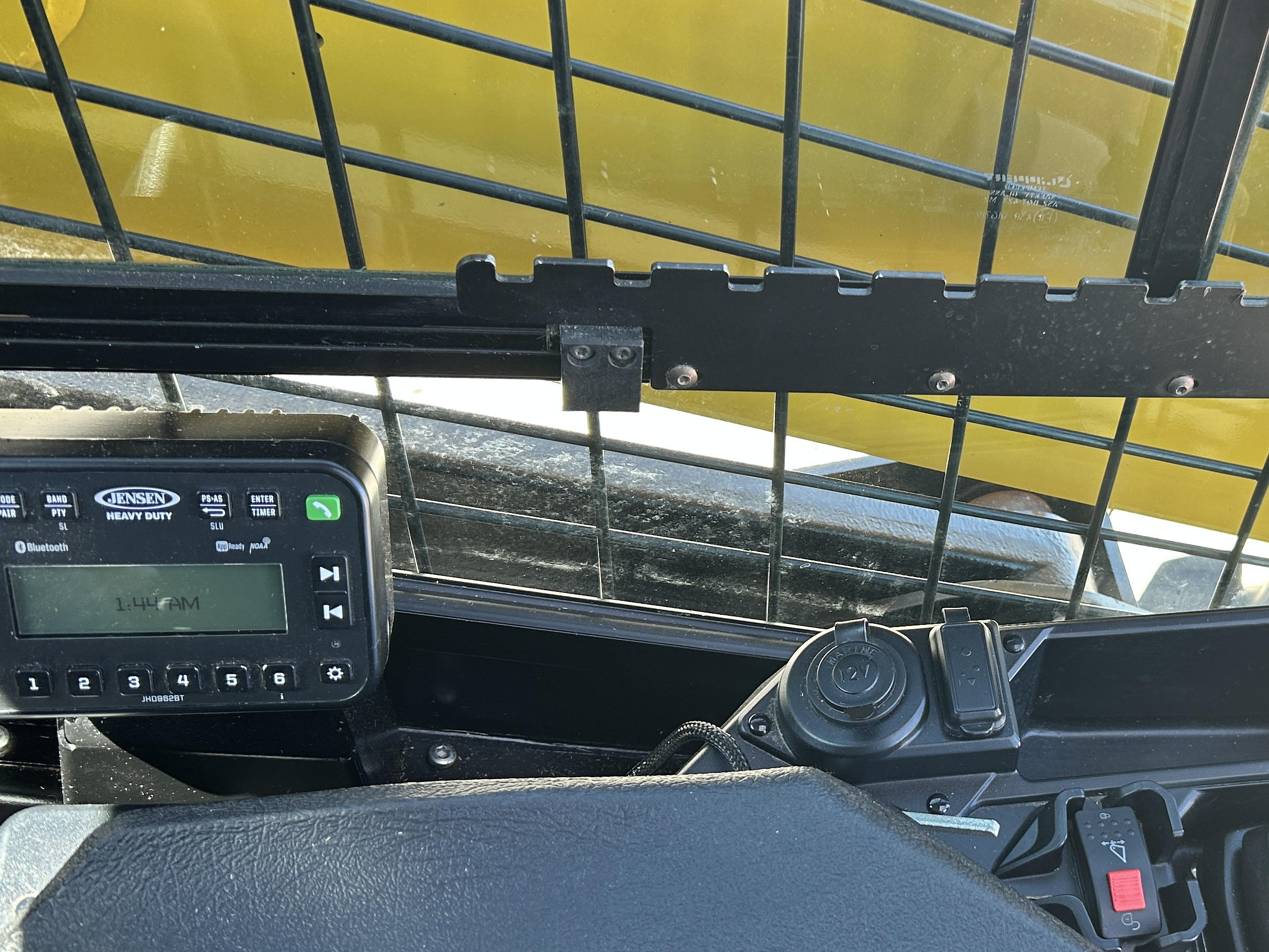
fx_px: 1613
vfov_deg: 32.6
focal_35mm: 44
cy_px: 620
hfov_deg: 41.4
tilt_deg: -48.6
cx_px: 980
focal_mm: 5.7
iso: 50
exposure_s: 1/147
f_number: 1.5
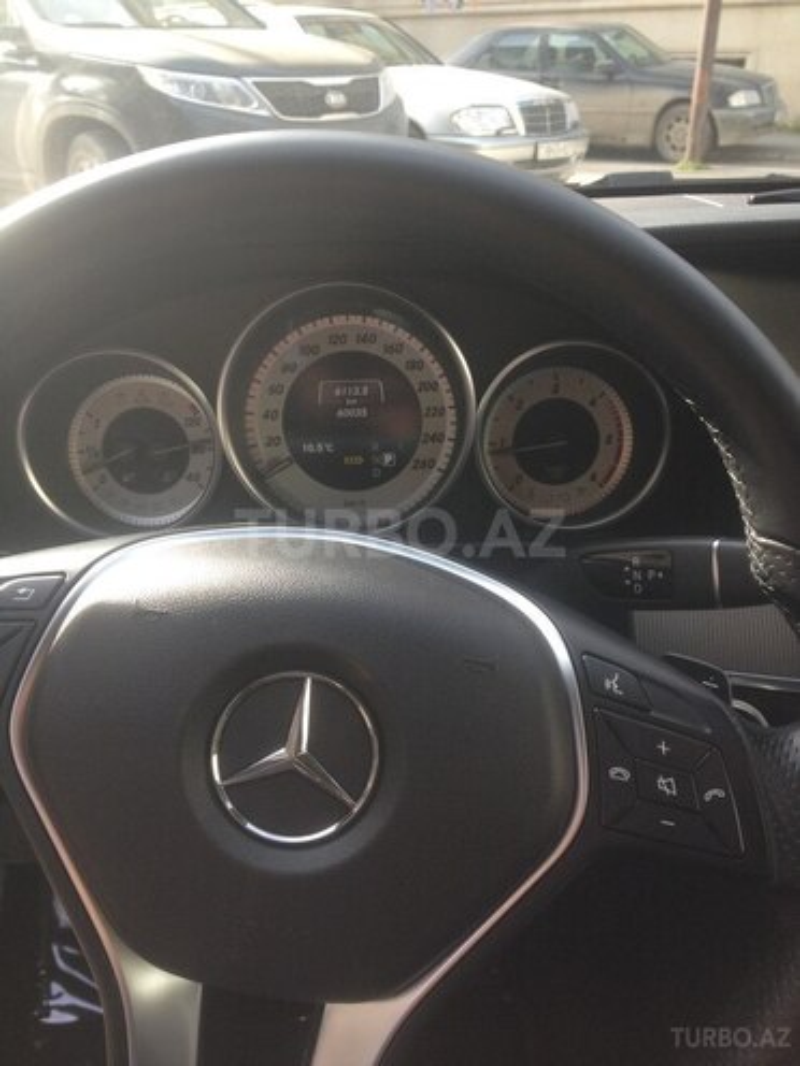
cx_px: 400
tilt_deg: -21.6
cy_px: 533
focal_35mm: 35
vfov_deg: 52.6
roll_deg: -0.6
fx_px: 1078
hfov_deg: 40.7
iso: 50
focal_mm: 4.28
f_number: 2.4
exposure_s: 1/120
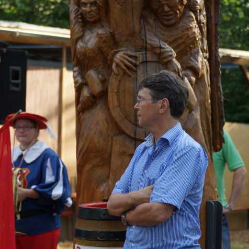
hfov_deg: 11.6
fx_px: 1221
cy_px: 156
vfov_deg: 11.6
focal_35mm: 150
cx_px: 118
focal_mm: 70
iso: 125
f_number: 4
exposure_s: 1/160
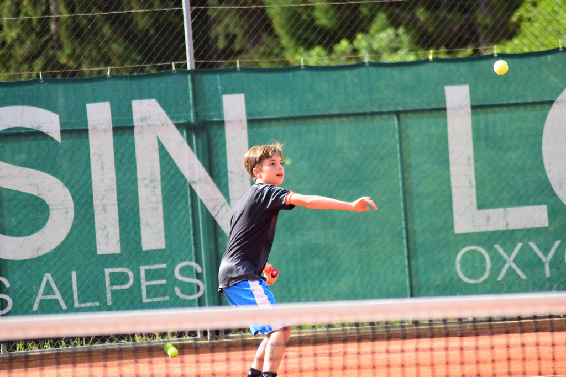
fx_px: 4245
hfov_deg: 7.6
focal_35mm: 270
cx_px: 283
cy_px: 188
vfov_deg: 5.1
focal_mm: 180
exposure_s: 1/1250
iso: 720
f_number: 4.5
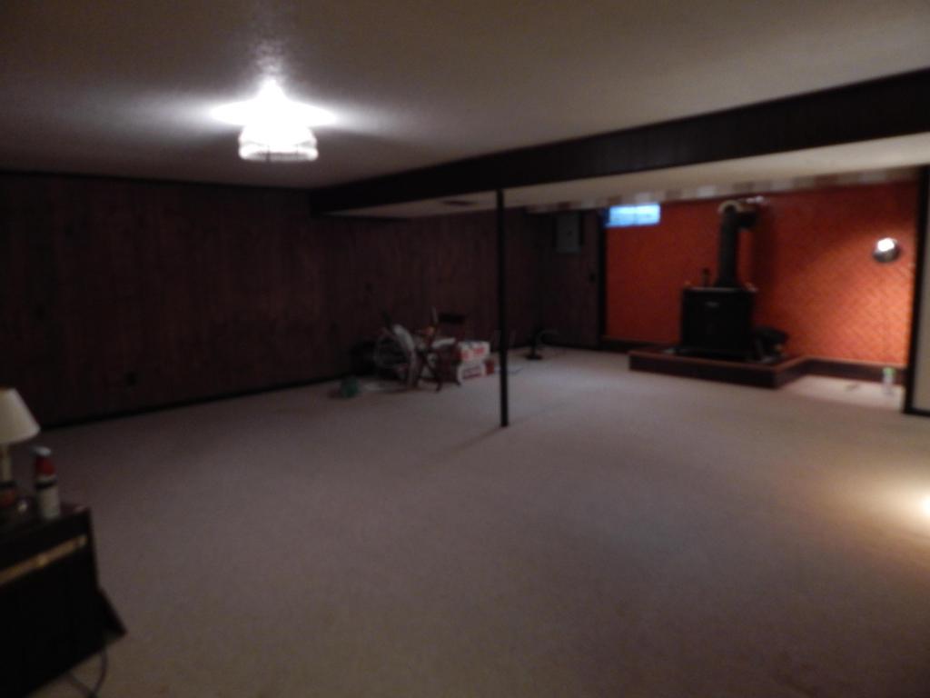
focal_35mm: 23
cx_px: 465
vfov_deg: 58.9
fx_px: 618
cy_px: 349
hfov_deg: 73.9
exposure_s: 1/20
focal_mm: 4
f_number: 3
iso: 400
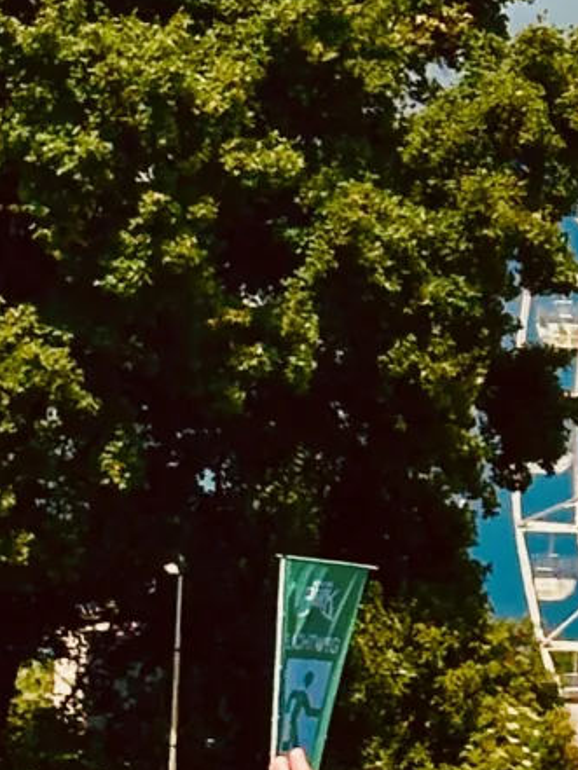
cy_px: 232
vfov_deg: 8.9
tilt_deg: +11.7
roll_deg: -1.4
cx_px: 920
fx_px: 4962
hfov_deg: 6.6
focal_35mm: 223
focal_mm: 6.86
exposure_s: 1/8929
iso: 64
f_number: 1.78
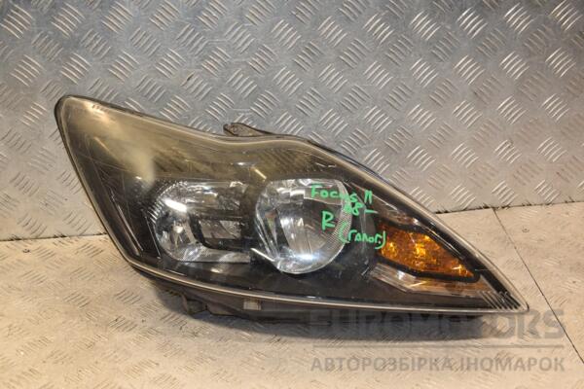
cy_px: 194
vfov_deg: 23.8
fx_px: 925
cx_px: 292
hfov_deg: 35.1
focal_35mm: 57
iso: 800
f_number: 5.6
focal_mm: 38
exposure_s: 1/200
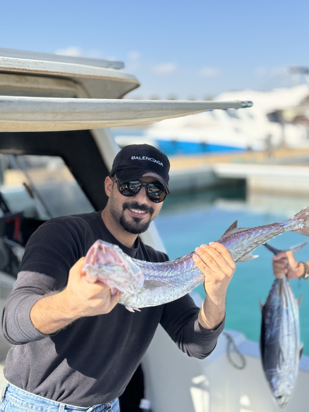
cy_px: 207
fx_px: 583
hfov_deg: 29.7
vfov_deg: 38.9
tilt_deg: -8.6
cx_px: 156
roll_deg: +0.0
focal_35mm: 49
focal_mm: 6.76
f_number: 1.78
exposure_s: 1/1597
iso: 64
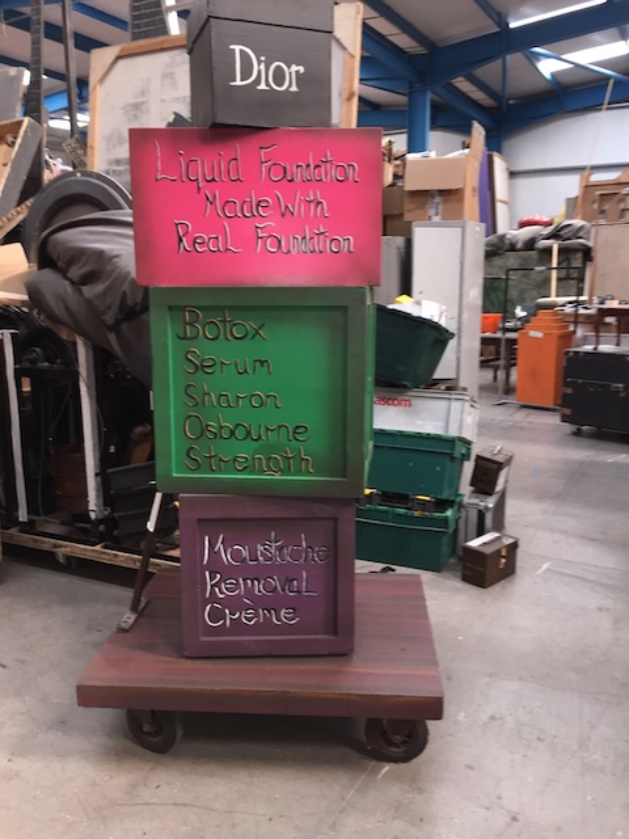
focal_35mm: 29
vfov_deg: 61.7
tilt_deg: -9.6
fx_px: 703
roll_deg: +0.3
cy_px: 420
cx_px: 314
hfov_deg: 48.2
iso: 80
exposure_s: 1/30
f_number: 2.2
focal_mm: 4.15
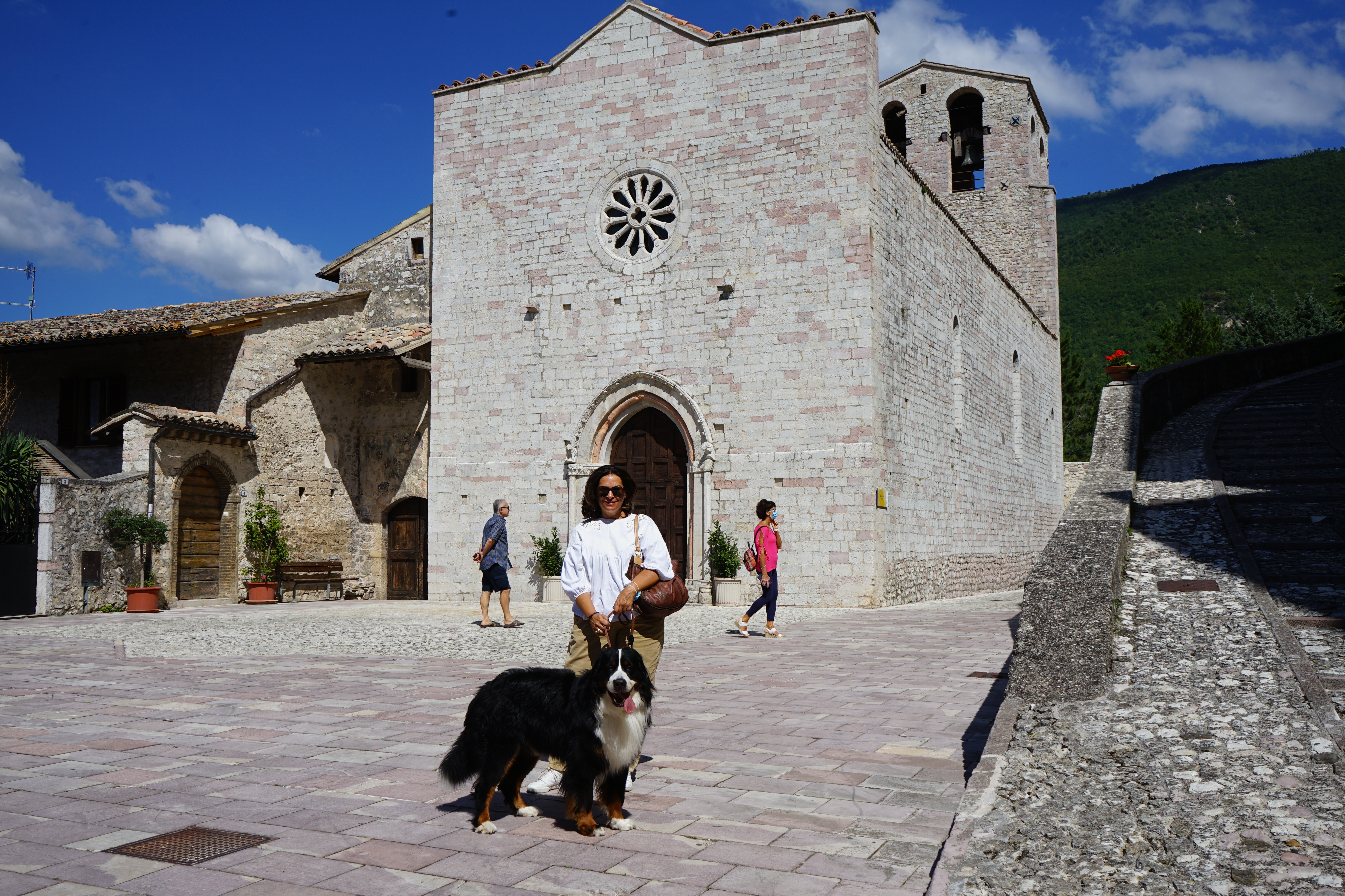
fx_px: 1195
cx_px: 672
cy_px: 448
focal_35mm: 32
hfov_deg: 58.7
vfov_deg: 41.1
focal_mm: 32
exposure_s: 1/200
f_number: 14
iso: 100
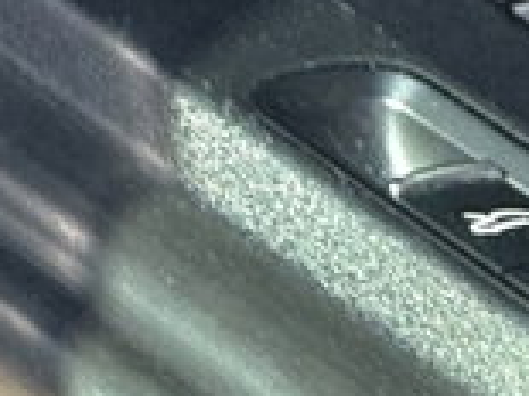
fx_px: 12140
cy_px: 894
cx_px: 82
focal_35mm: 795
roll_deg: +0.6
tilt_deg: -37.5
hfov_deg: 2.5
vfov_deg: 1.9
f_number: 2.8
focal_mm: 15.66
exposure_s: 1/99
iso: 125
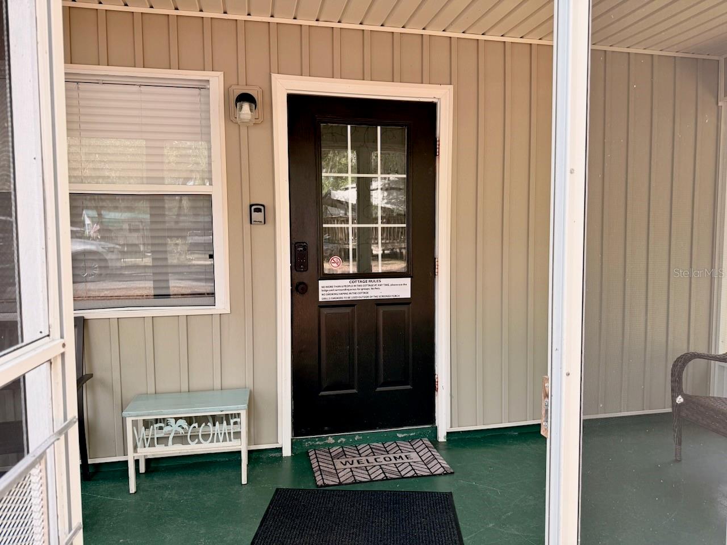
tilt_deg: -3.4
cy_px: 272
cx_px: 364
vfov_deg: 56.8
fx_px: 504
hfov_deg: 71.6
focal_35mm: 24
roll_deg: +0.6
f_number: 1.78
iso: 80
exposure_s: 1/121
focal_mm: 6.76
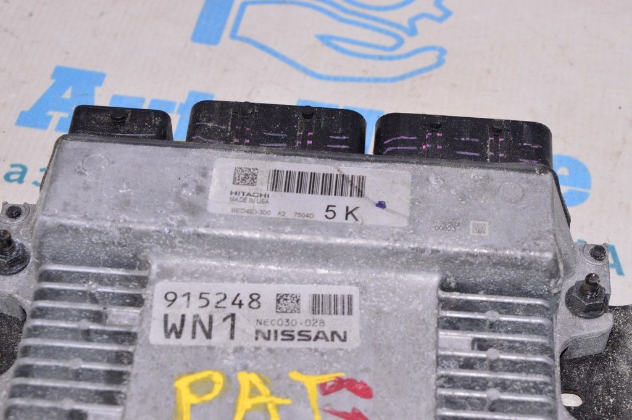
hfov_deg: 24.6
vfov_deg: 16.5
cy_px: 210
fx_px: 1447
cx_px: 316
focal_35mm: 82
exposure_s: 1/200
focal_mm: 55
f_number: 8
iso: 1600
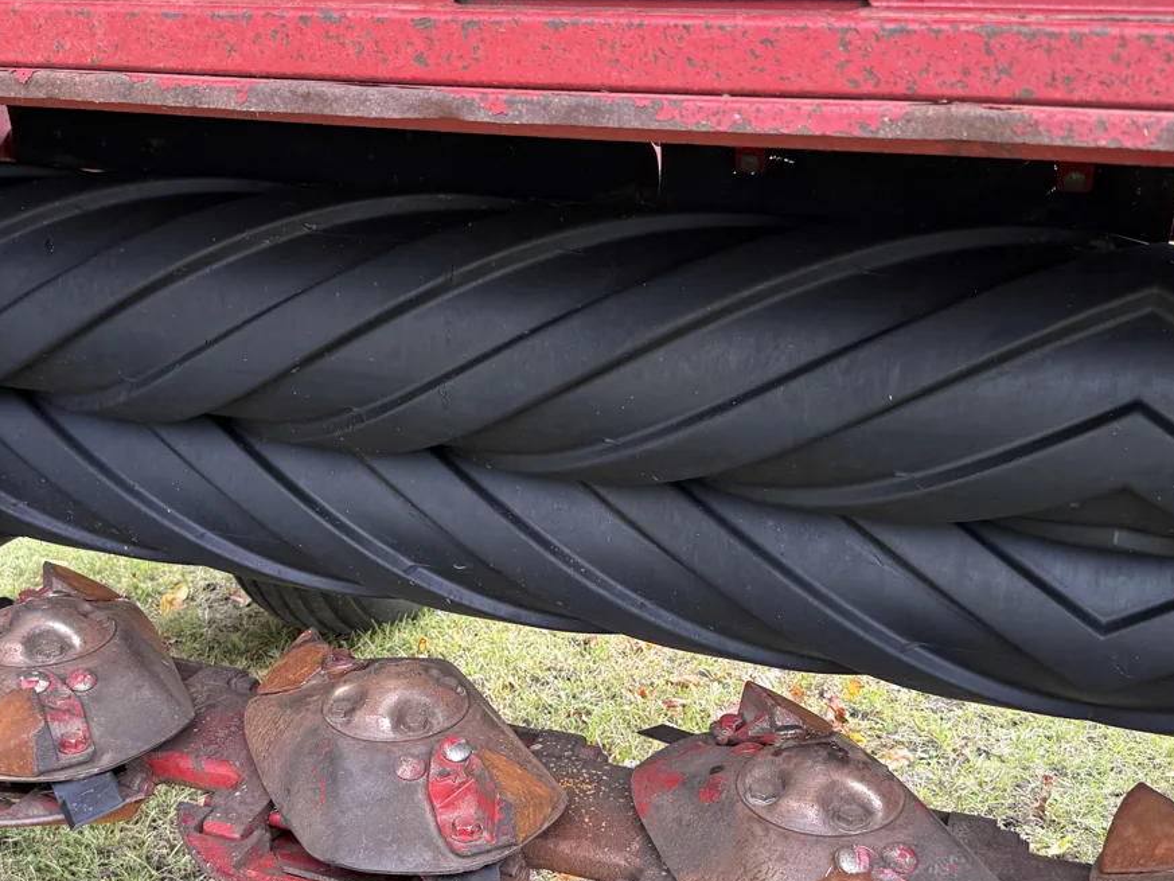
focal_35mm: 44
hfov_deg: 42.9
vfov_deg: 32.6
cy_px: 577
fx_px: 1492
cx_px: 527
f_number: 1.78
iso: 64
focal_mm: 6.76
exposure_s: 1/121
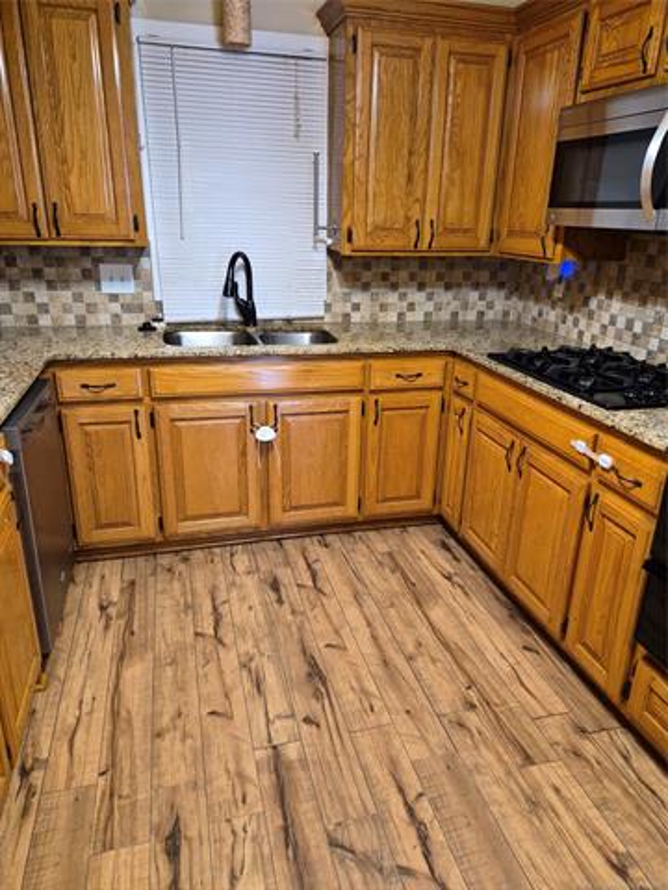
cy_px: 445
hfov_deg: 58.9
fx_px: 592
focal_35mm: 23
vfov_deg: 73.9
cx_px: 334
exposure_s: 1/120
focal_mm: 5.4
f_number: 1.8
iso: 640
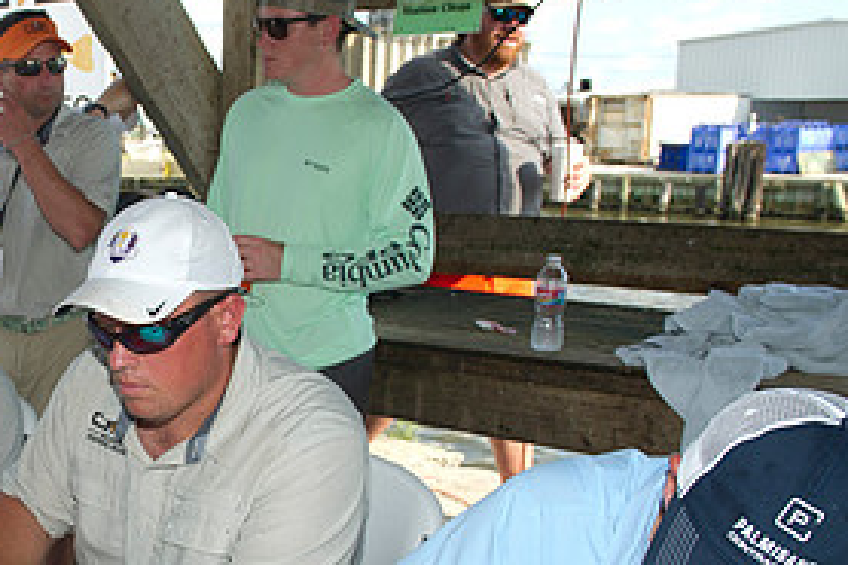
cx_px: 82
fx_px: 1177
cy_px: 397
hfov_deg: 37.0
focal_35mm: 50
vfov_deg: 26.7
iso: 125
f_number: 5.6
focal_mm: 24
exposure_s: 1/200
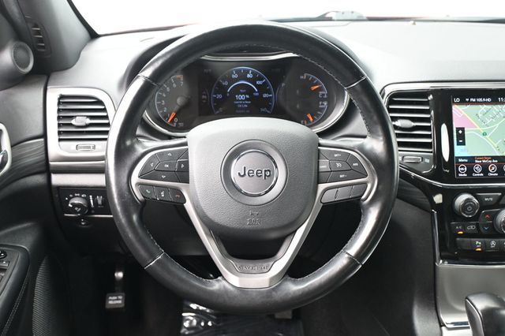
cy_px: 168
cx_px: 252
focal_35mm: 40
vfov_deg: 33.6
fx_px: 557
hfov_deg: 48.7
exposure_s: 1/125
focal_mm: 26.5
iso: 1250
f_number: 4.5
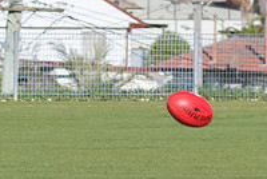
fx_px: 10614
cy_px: 199
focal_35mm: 1429
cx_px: 345
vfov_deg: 1.0
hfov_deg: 1.4
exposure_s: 1/3200
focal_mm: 200
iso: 800
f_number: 8
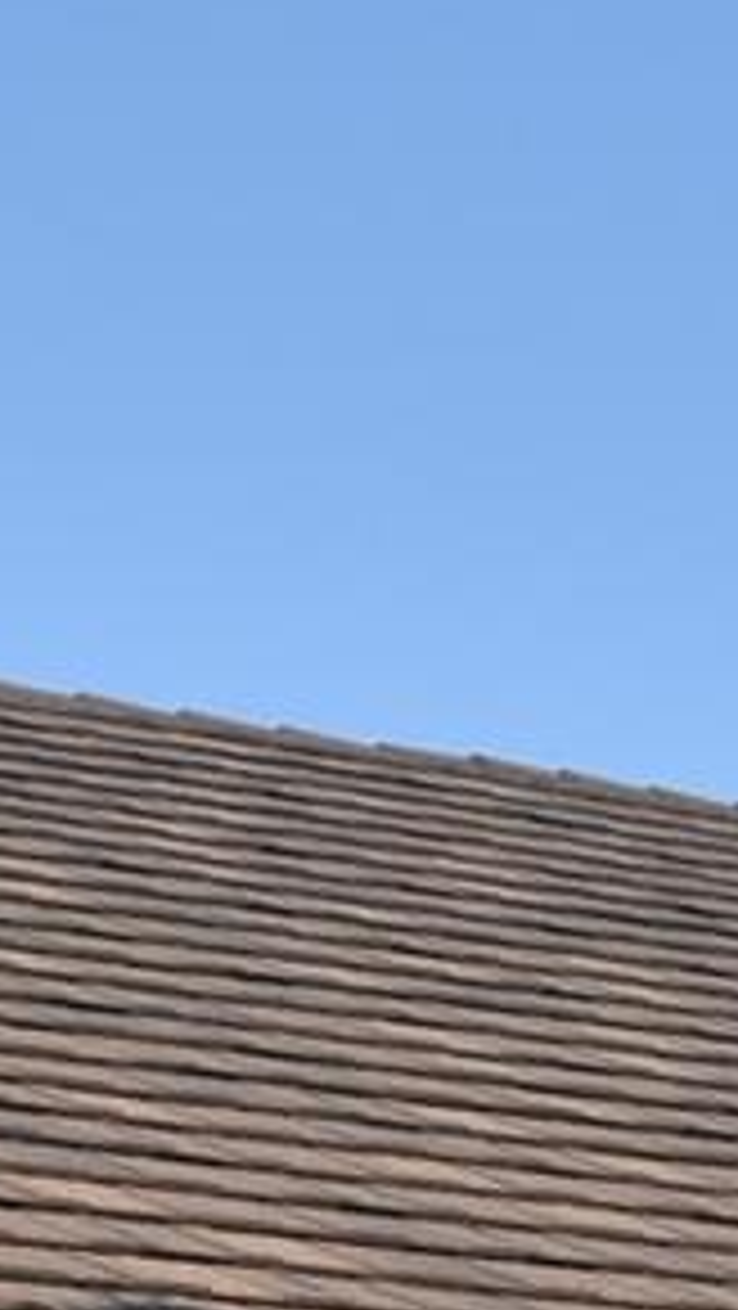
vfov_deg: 10.2
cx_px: 1760
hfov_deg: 5.7
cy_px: 1724
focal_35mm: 207
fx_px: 7191
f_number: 9
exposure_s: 1/500
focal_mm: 24
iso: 200
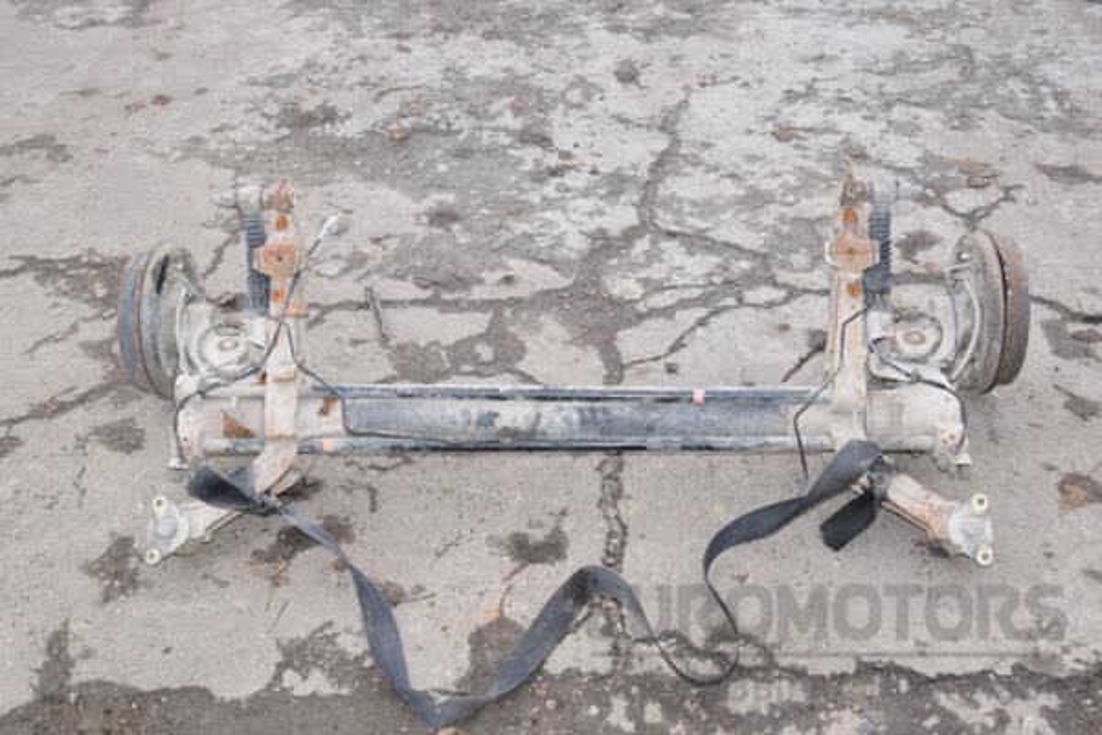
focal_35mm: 38
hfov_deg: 51.3
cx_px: 551
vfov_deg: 35.5
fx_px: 1148
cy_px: 368
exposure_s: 1/200
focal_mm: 25
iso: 800
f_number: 8
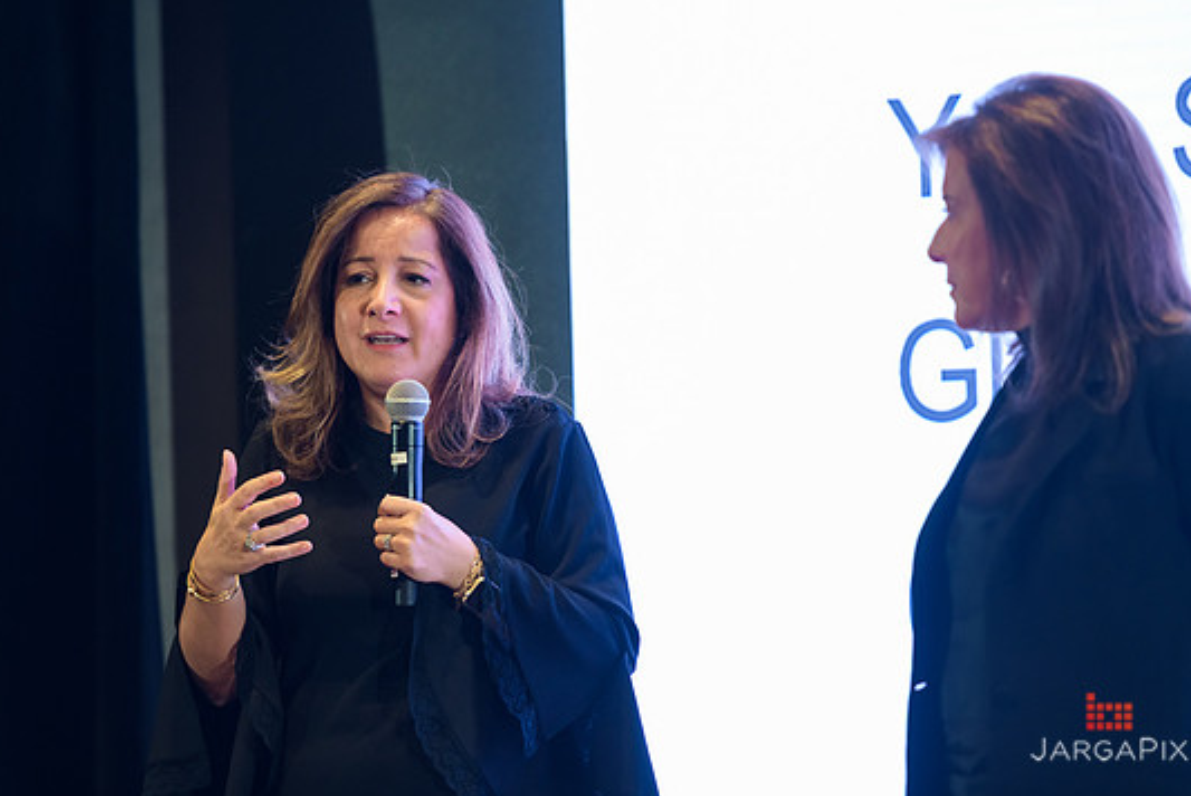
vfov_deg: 7.4
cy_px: 377
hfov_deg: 11.1
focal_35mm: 185
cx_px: 597
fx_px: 6123
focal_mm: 170
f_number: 3.2
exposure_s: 1/200
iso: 1250
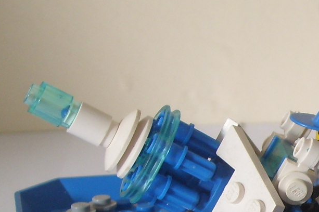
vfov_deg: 8.9
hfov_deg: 13.0
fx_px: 1355
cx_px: 403
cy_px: 229
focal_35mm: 153
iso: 50
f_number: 3.1
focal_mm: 7.43
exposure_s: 1
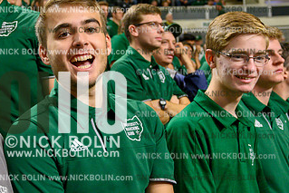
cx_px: 63
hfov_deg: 32.6
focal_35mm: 60
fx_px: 482
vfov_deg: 22.6
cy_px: 115
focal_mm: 33
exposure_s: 1/200
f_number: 4.5
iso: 3200
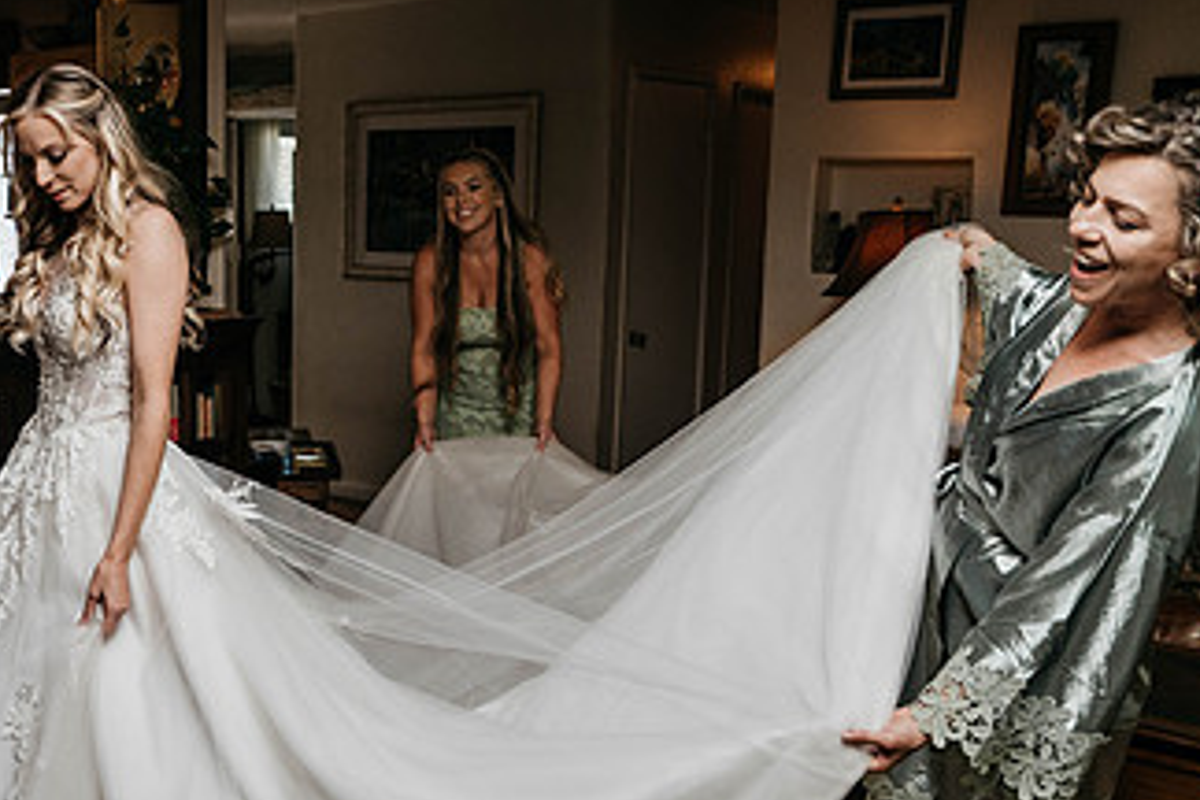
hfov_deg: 42.4
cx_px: 167
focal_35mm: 43
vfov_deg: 31.2
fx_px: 1433
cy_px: 450
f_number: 2.8
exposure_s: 1/1000
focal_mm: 24
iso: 1000
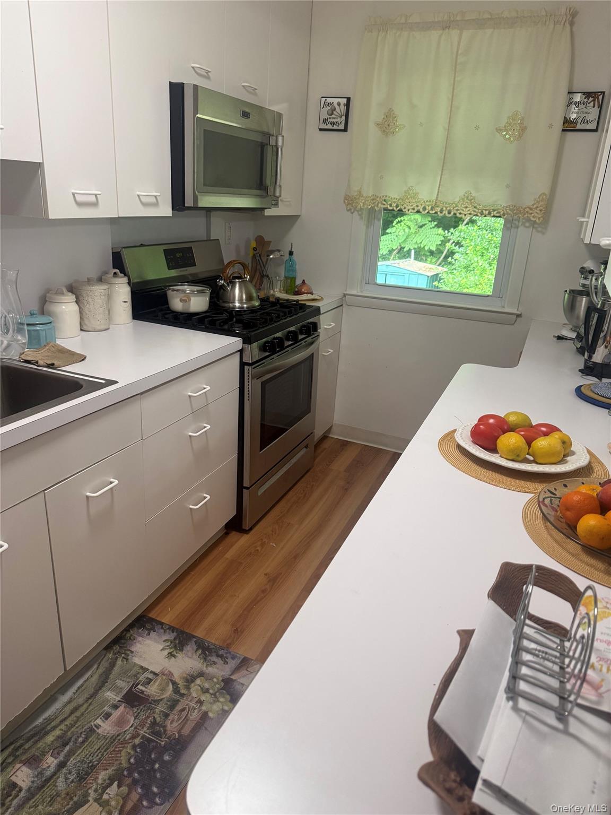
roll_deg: -4.2
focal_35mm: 24
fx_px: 565
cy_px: 408
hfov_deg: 56.8
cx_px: 306
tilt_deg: -20.6
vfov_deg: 71.6
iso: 200
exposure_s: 1/120
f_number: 1.78
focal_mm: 6.76
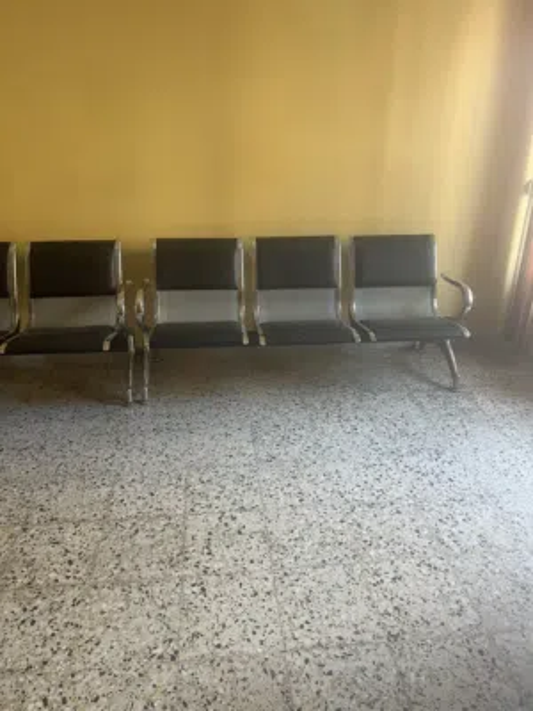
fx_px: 534
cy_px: 356
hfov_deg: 53.1
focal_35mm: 26
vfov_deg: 67.3
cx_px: 266
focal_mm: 5.7
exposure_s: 1/62
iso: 125
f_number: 1.5
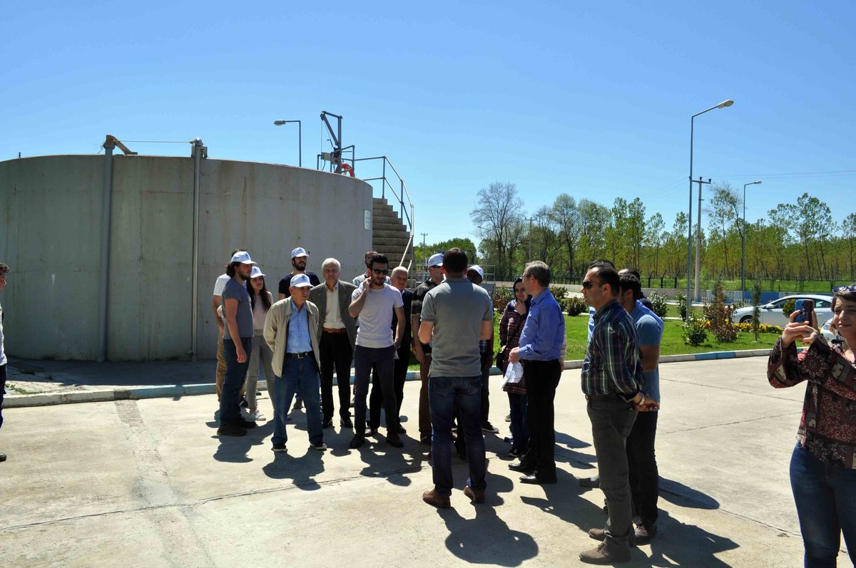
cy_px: 284
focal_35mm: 27
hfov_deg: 67.4
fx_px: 641
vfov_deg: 47.8
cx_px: 428
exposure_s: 1/400
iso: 200
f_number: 10
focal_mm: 18
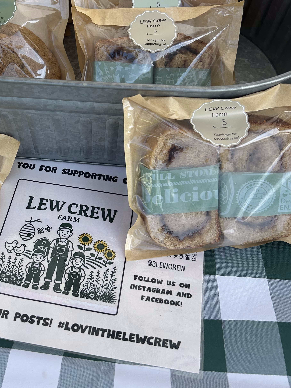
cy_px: 150
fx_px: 482
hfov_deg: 32.8
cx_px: 66
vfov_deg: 43.6
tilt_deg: -55.5
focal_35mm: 43
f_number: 1.5
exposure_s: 1/1511
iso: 50
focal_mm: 5.7
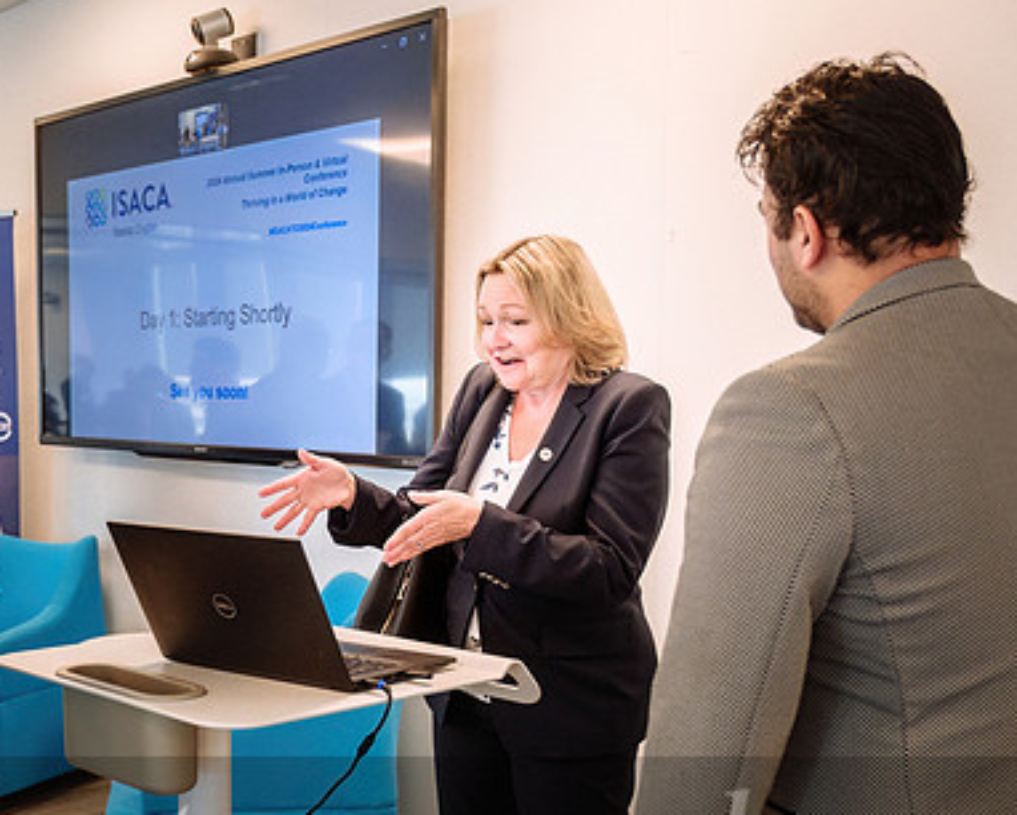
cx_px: 330
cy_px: 481
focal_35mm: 47
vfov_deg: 32.0
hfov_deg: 39.0
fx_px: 1415
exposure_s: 1/160
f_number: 2.8
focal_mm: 22
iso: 1250
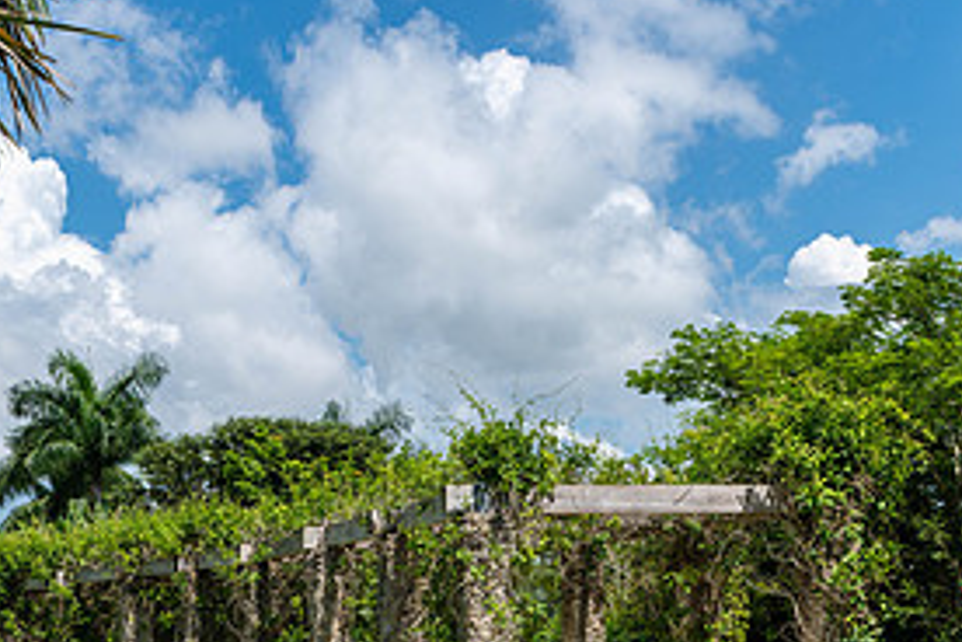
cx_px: 512
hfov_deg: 32.9
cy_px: 654
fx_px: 1630
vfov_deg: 21.4
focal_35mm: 61
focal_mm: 29
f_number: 10
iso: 100
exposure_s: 1/160
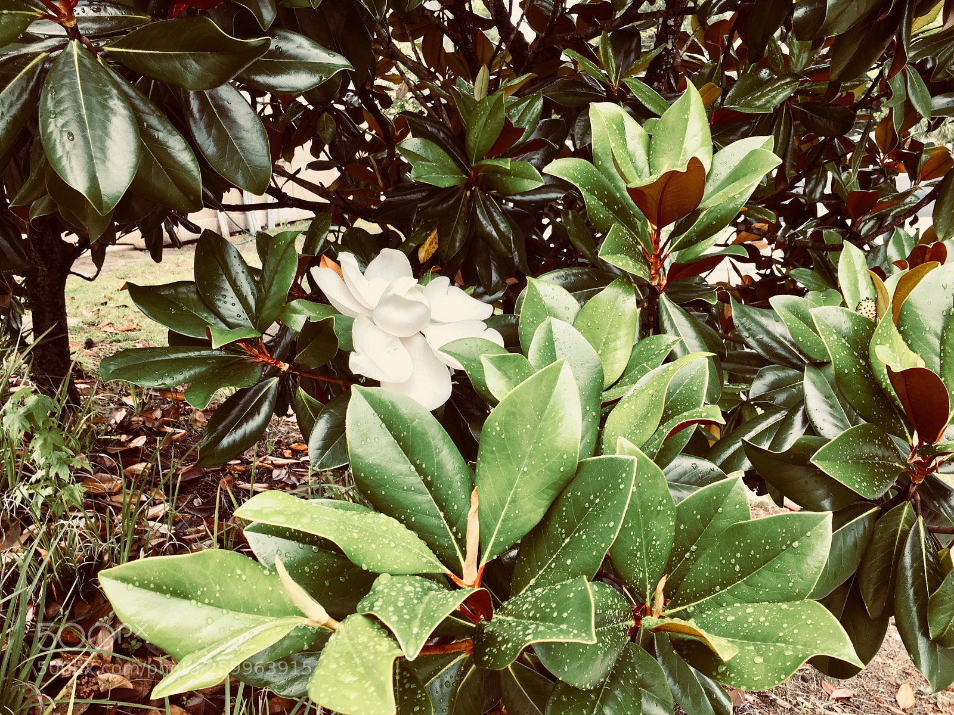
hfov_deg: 61.7
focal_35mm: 29
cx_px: 477
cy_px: 358
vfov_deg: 48.2
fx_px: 799
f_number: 2.2
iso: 25
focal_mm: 4.15
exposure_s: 1/124
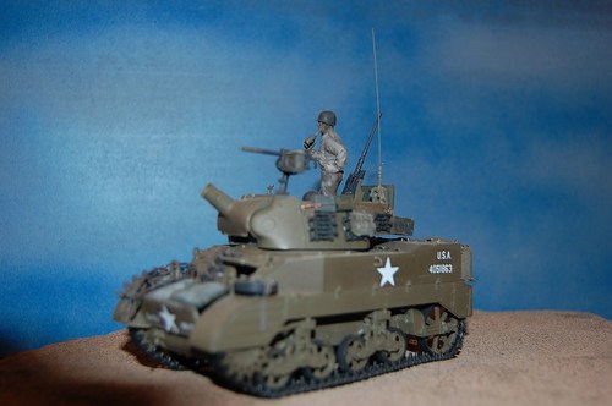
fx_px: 764
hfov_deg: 43.7
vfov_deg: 29.8
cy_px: 203
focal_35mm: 45
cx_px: 306
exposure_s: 1/500
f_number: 4.2
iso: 200
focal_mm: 30
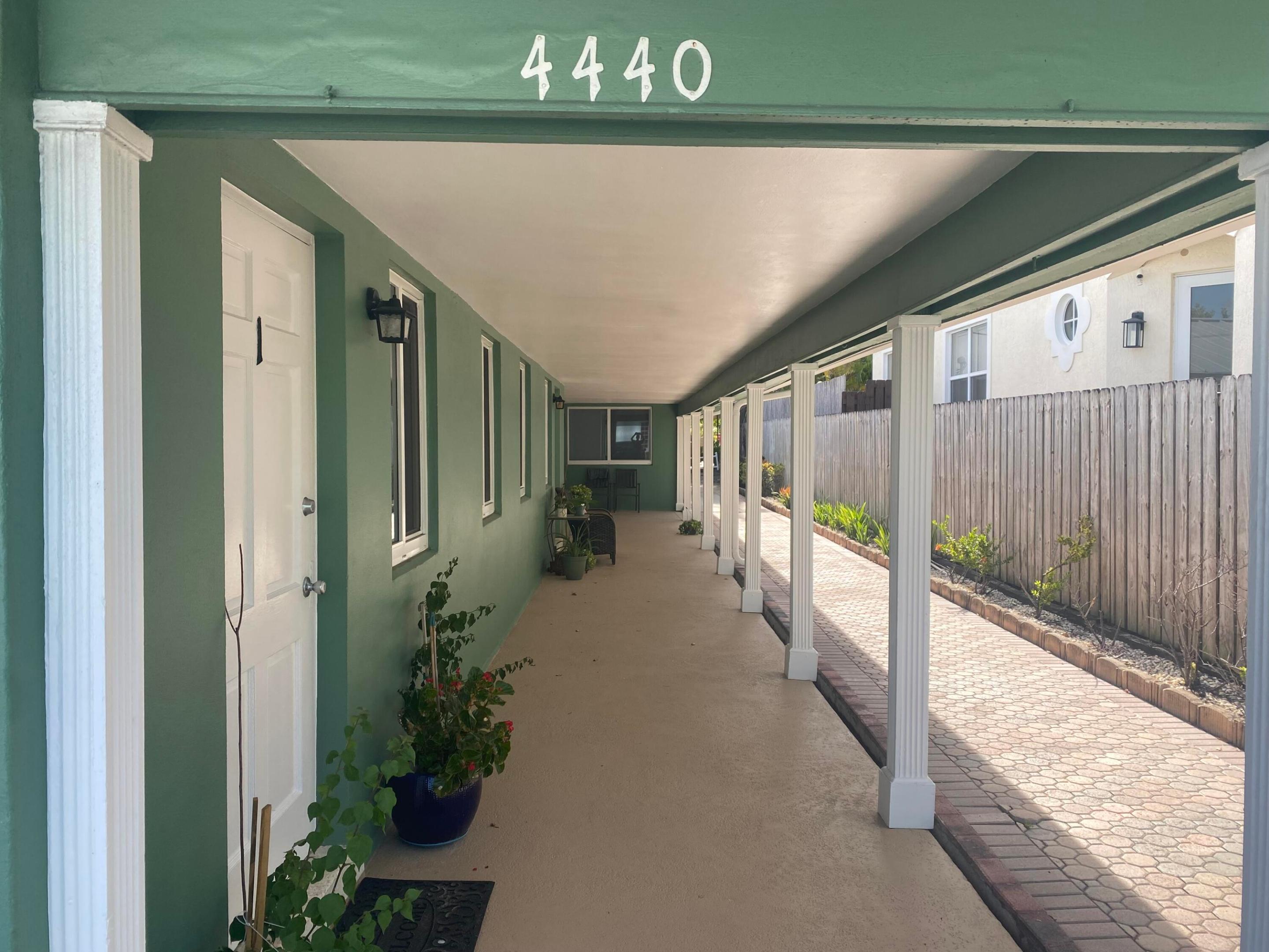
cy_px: 476
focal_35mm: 26
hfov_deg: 67.3
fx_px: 953
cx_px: 634
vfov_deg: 53.1
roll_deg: -0.2
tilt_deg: -0.7
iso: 32
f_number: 1.8
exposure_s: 1/651
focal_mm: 4.25
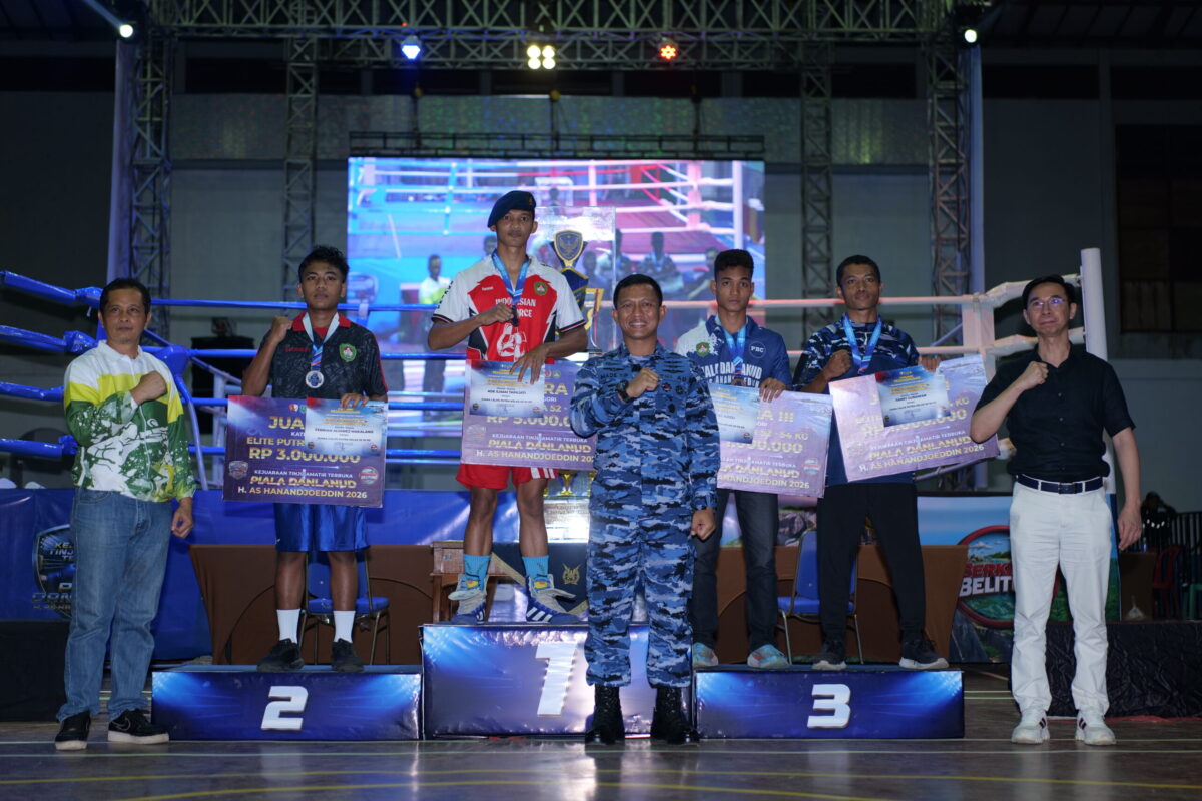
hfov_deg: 39.6
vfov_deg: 27.0
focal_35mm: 50
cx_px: 601
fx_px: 1669
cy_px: 400
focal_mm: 50
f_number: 2.2
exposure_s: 1/125
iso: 320
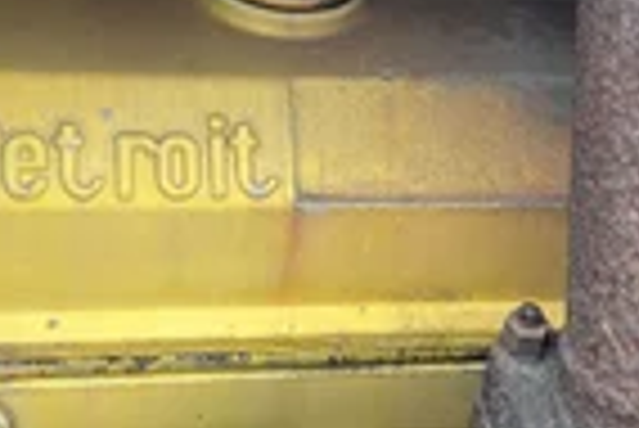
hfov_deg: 26.6
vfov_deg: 18.0
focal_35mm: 76
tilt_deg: -6.6
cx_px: 374
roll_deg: -0.4
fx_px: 1350
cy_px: 207
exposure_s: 1/203
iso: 50
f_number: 1.6
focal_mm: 5.1
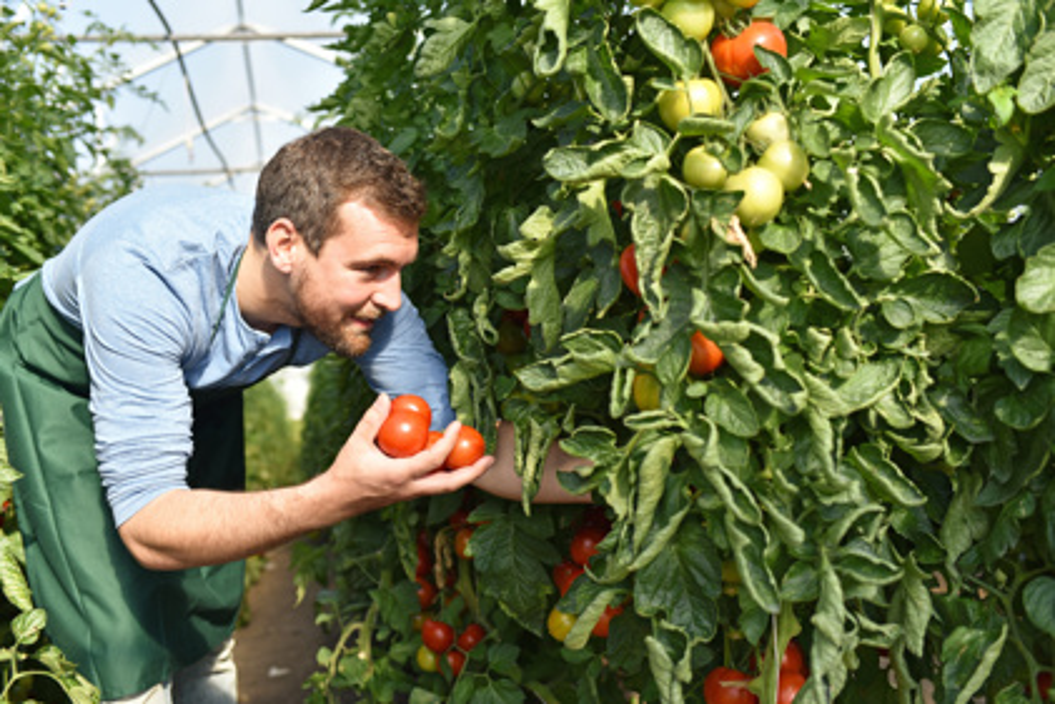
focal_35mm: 35
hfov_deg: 54.4
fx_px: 1026
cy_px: 352
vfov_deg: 37.9
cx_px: 528
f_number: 3.2
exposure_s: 1/1600
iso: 200
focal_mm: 35
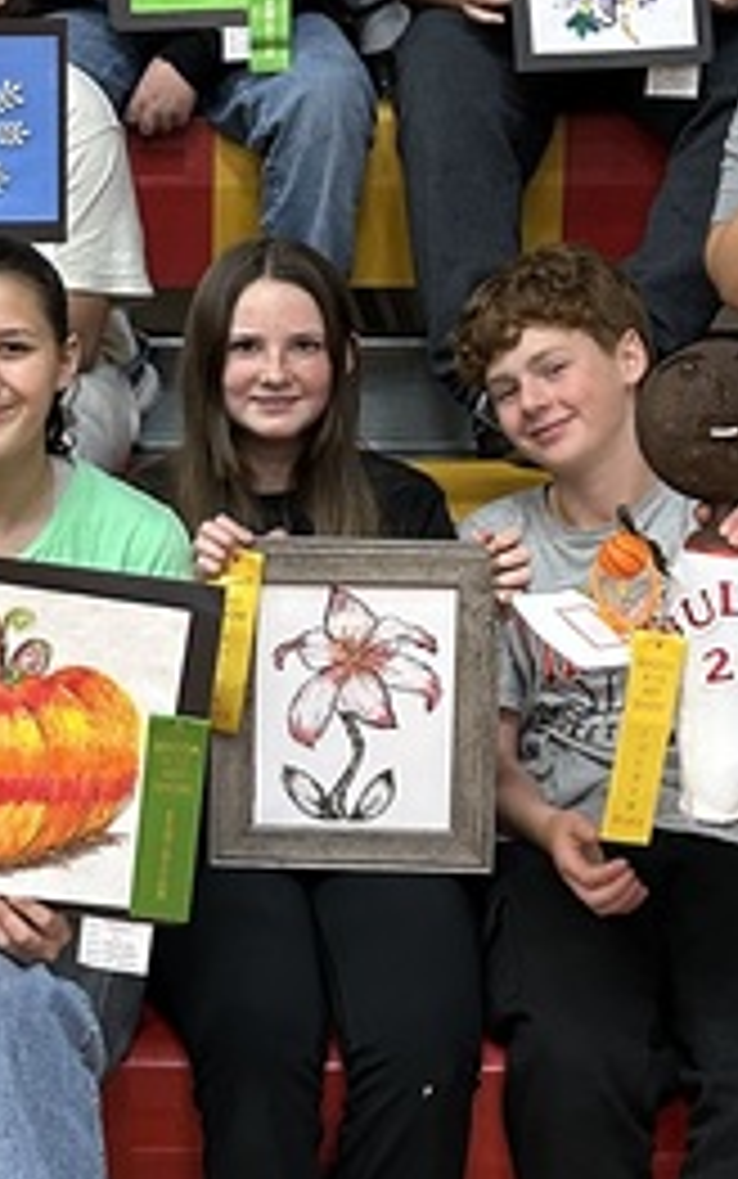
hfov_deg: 15.3
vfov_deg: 24.5
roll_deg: -0.1
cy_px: 351
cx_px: 40
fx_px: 2700
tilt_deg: -8.1
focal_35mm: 84
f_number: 1.5
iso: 250
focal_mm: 5.7
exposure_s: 1/60
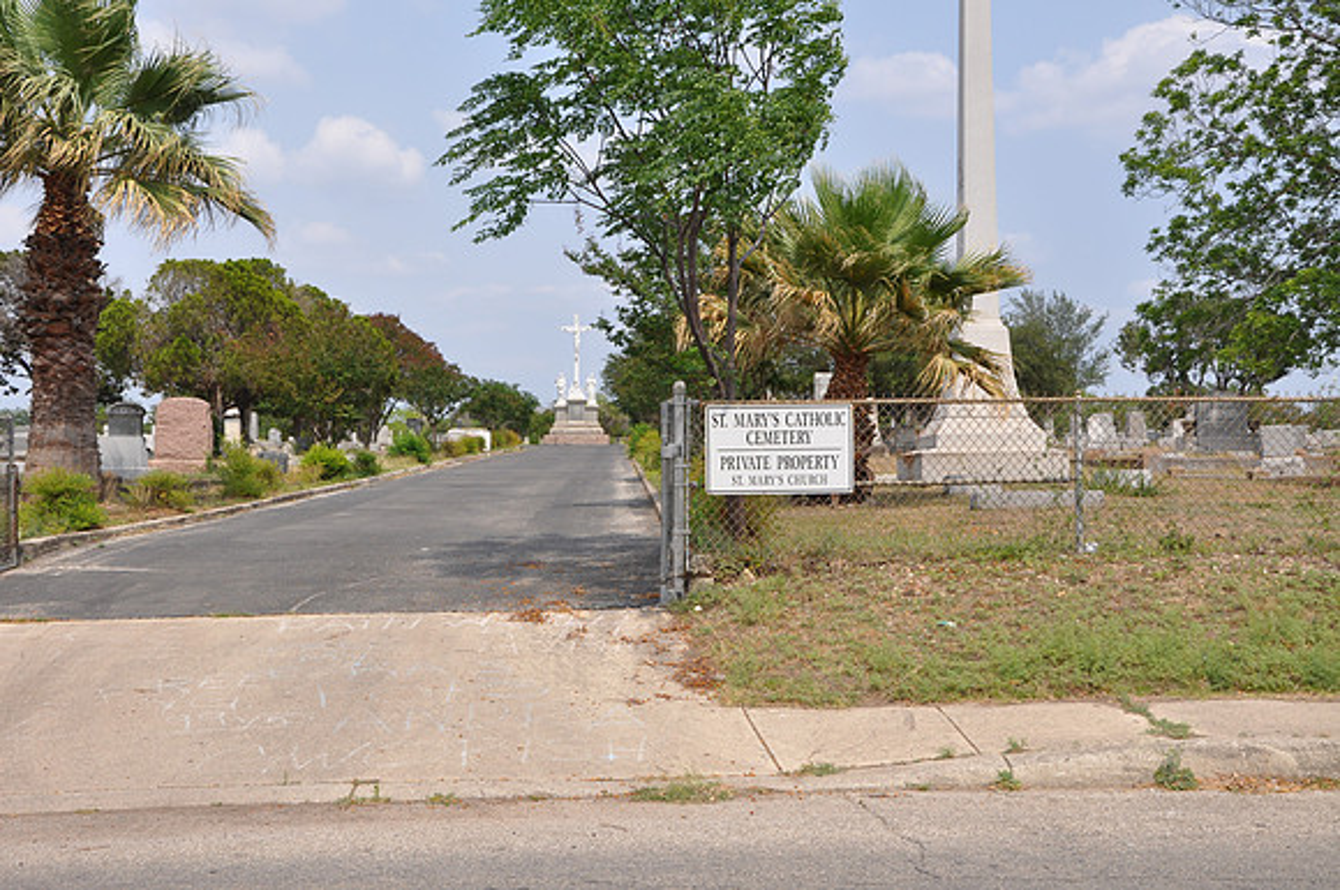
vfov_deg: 29.8
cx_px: 670
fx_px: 1673
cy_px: 445
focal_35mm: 45
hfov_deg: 43.7
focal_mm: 30
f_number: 9
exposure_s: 1/320
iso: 200
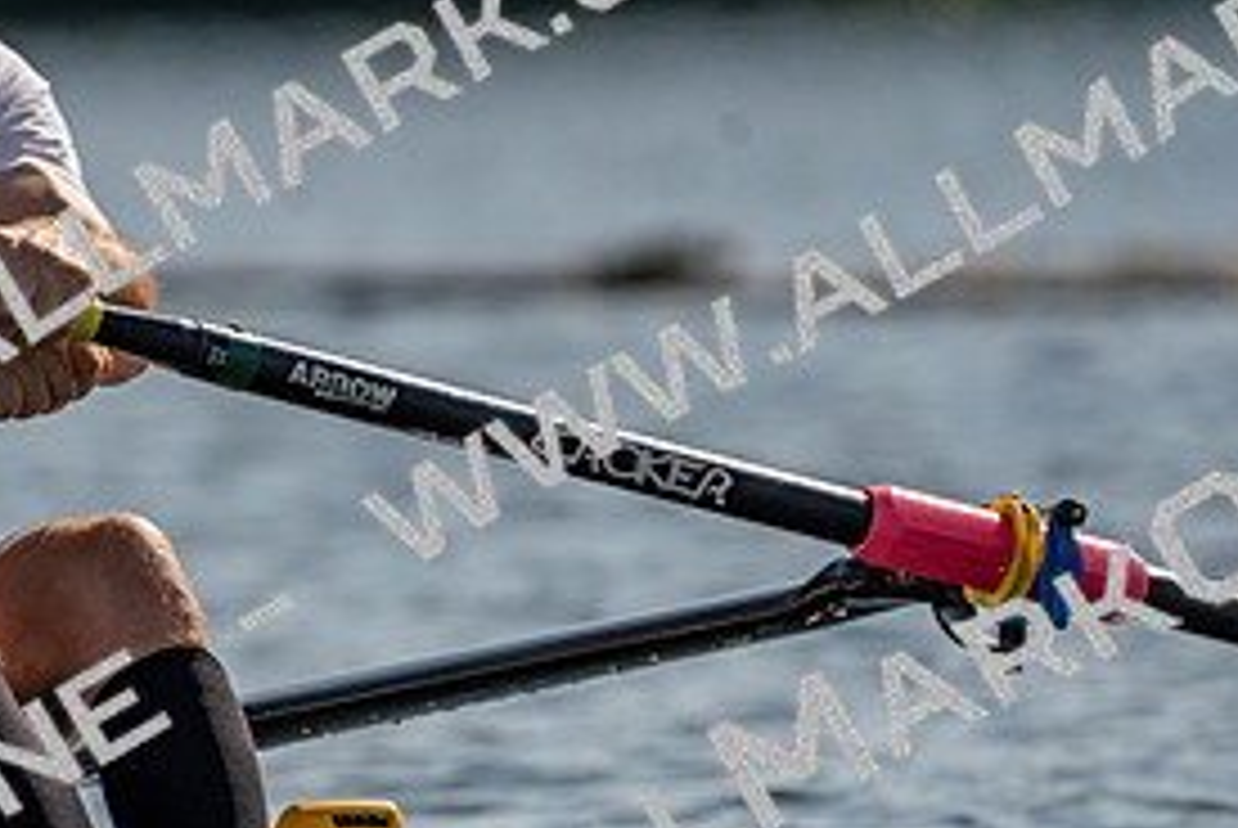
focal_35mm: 906
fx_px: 31189
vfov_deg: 1.5
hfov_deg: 2.3
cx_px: 36
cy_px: 637
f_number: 6.3
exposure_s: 1/1600
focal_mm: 430
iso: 125
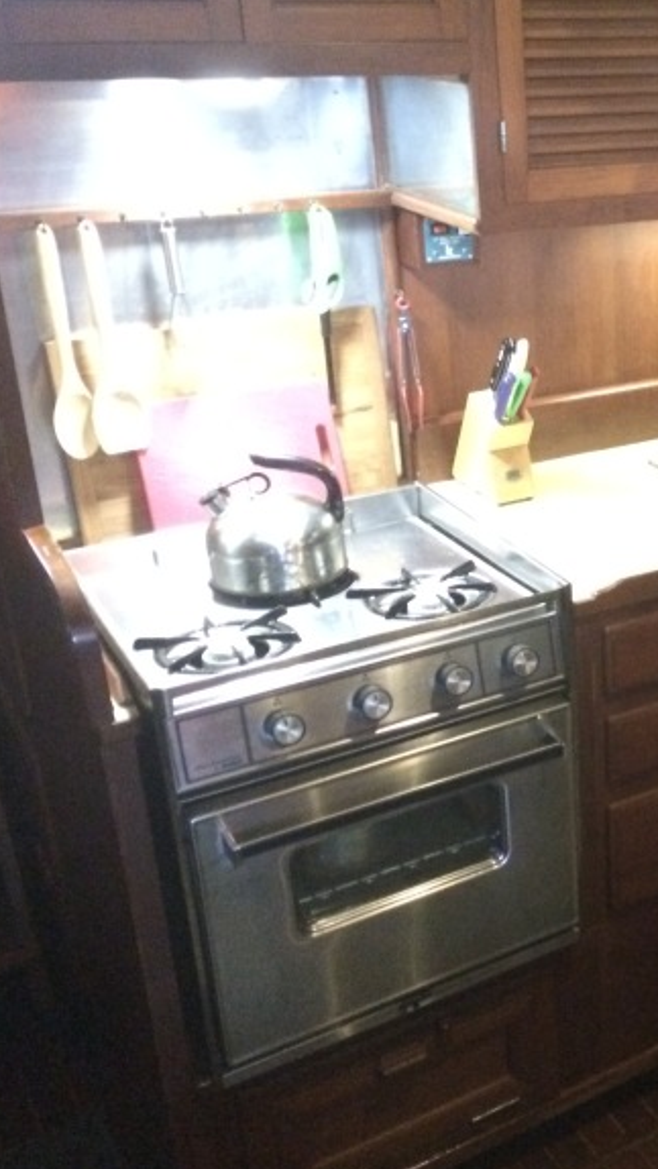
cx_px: 739
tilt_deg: -23.7
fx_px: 1364
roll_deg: -2.1
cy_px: 570
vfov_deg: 46.4
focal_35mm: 44
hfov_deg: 25.0
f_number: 2.2
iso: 2000
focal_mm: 4.15
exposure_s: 1/15
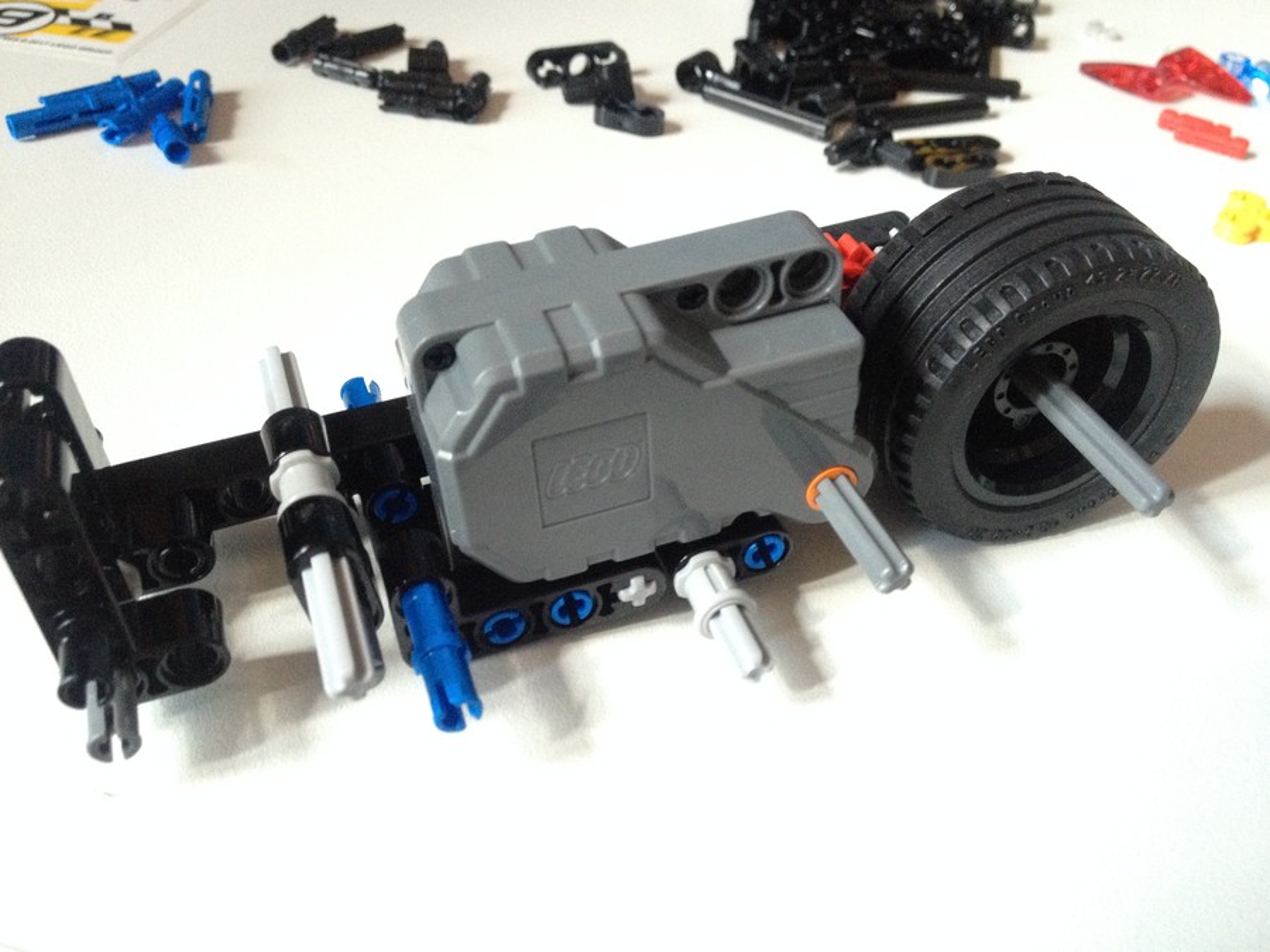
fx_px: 1284
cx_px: 635
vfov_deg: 40.7
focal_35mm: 35
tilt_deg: -38.4
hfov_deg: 52.6
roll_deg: -3.8
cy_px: 476
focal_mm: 4.28
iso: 320
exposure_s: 1/20
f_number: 2.4
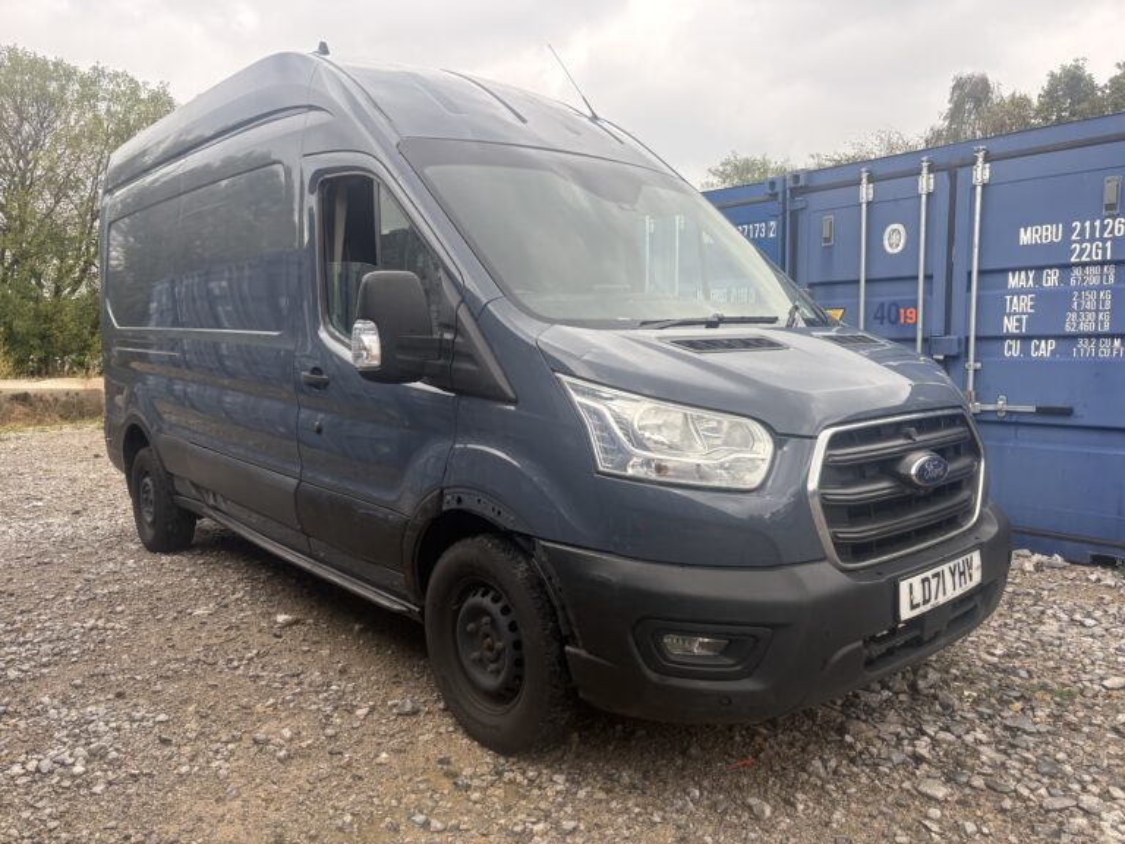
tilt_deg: -6.5
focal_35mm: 26
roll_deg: -0.4
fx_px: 845
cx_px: 562
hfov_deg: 67.3
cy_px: 422
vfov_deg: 53.1
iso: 64
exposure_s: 1/667
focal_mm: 5.96
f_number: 1.6
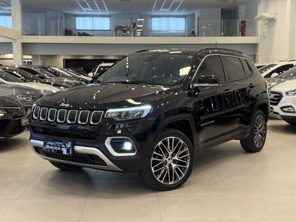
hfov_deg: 39.7
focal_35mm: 48
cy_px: 111
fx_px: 410
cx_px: 148
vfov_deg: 30.3
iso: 250
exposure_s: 1/60
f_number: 1.78
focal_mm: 6.76
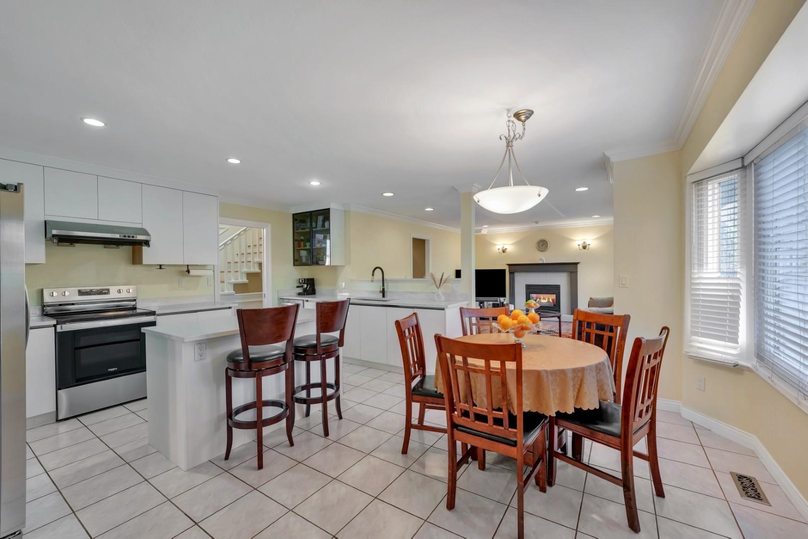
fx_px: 332
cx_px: 404
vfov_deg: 78.1
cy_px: 270
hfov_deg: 101.1
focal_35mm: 15
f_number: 4.5
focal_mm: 14.8
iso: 400
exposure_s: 1/25
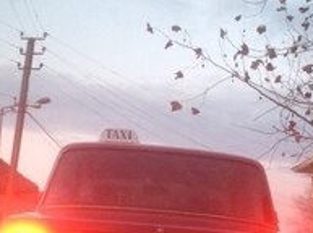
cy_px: 298
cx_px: 167
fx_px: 767
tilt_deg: +0.4
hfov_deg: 23.1
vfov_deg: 16.4
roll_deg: +0.0
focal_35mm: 85
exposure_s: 1/20
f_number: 2.4
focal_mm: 4.12
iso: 160
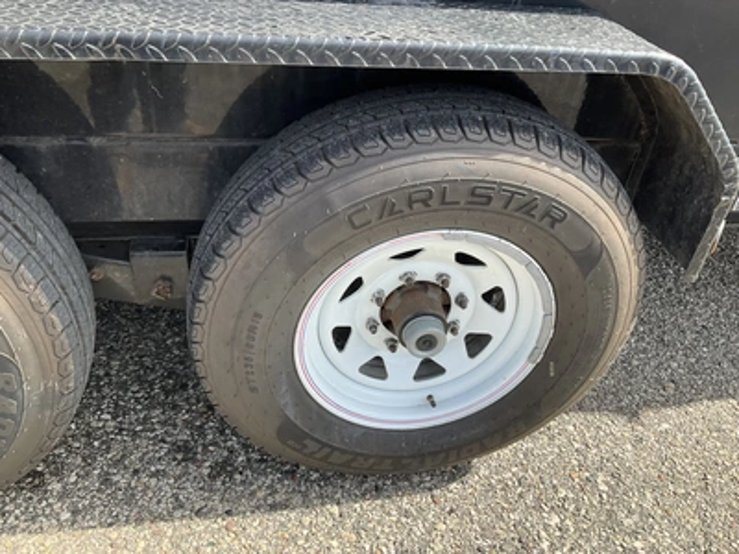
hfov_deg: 61.7
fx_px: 619
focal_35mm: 29
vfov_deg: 48.2
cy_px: 277
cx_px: 370
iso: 25
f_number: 1.8
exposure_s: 1/355
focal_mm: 3
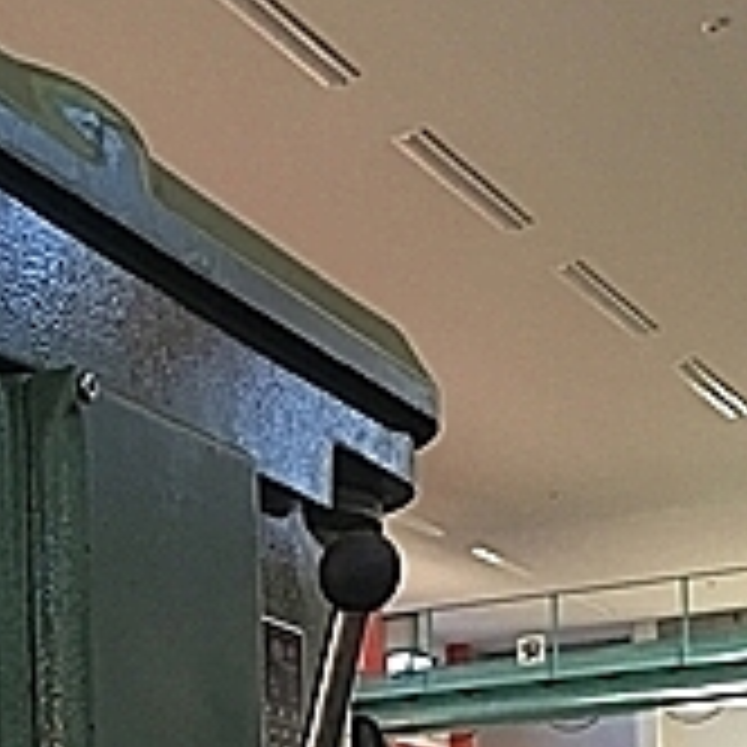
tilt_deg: +1.0
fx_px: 2417
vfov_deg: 16.4
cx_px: -112
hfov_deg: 16.9
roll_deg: +1.0
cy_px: 1040
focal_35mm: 99
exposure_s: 1/30
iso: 25
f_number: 2.2
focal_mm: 4.15
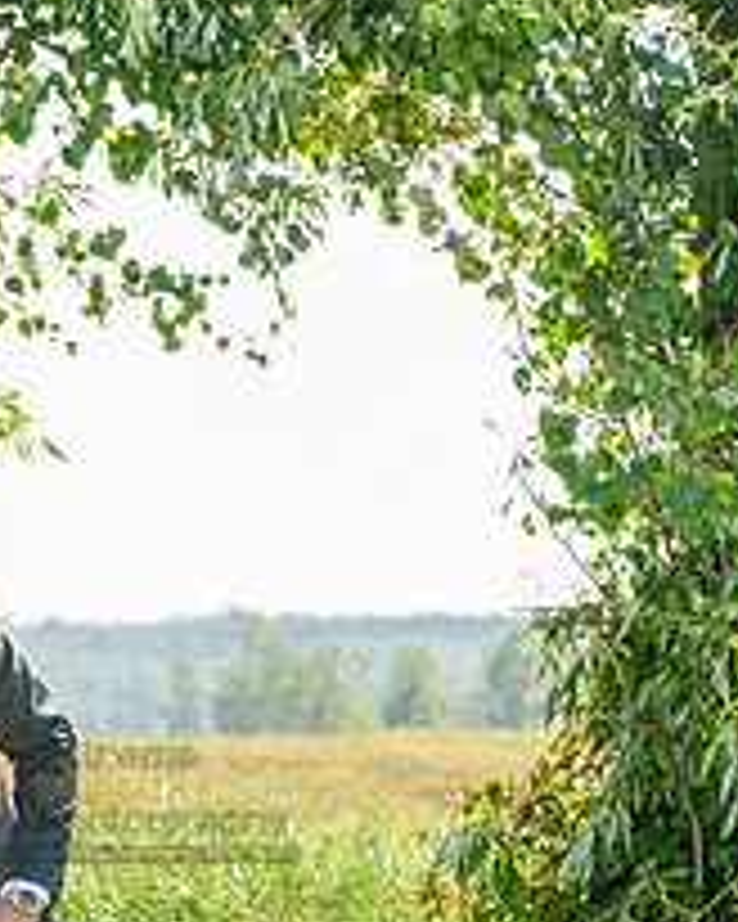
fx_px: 13351
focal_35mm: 489
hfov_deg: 3.2
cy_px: 770
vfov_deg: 4.0
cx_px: -43
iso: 400
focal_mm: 106
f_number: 7.1
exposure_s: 1/250
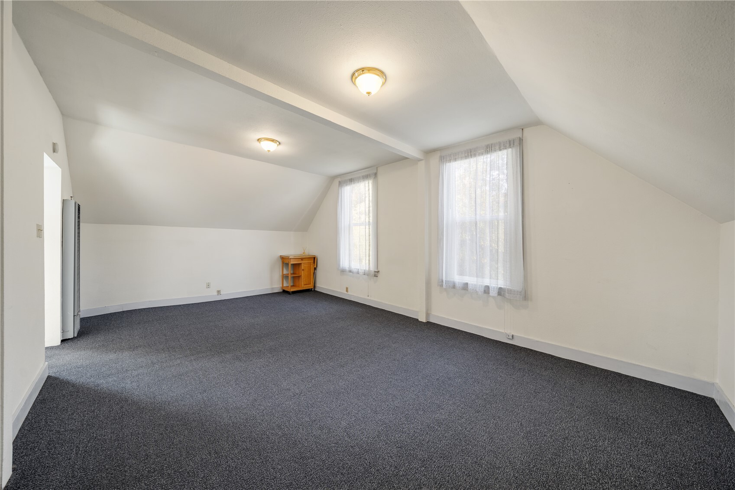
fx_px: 245
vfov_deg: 90.0
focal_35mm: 12
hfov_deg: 112.6
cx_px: 368
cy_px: 245
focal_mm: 12
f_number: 5.6
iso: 100
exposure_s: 1/2
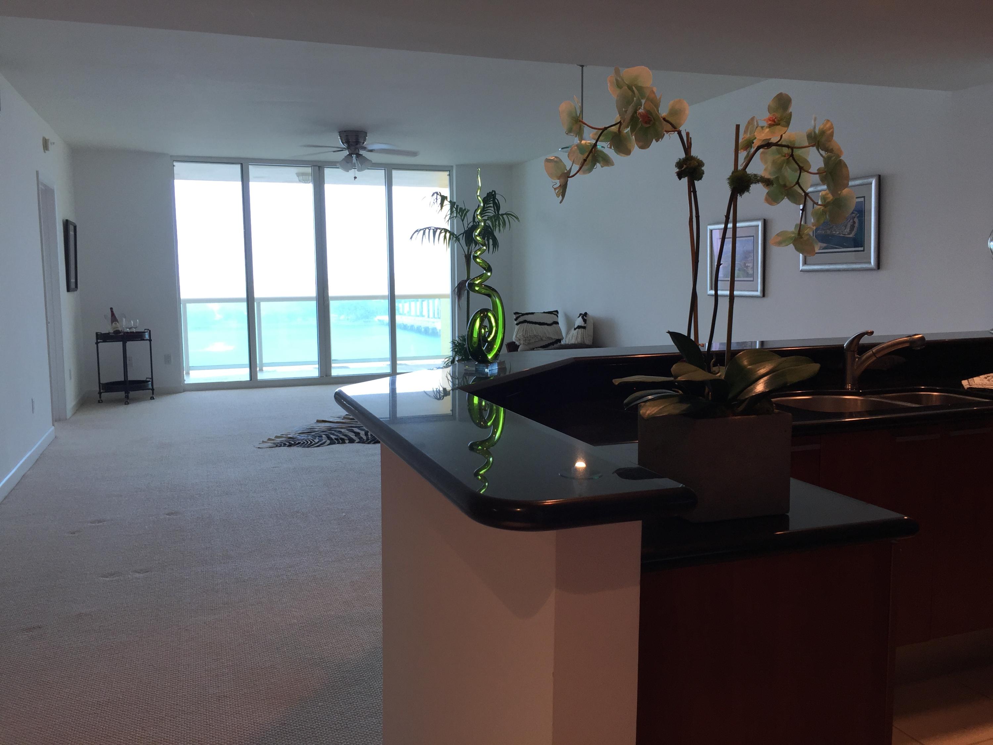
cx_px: 496
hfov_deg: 61.7
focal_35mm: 29
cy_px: 372
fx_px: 832
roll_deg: +0.7
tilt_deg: -5.9
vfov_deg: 48.2
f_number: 2.2
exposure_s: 1/60
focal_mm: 4.15
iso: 32
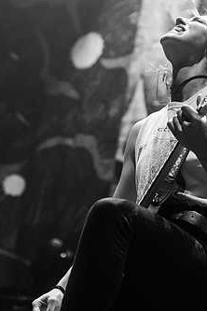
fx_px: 983
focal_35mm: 114
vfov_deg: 17.9
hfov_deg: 12.0
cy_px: 127
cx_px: 100
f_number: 3.2
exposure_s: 1/500
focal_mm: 62
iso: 3200
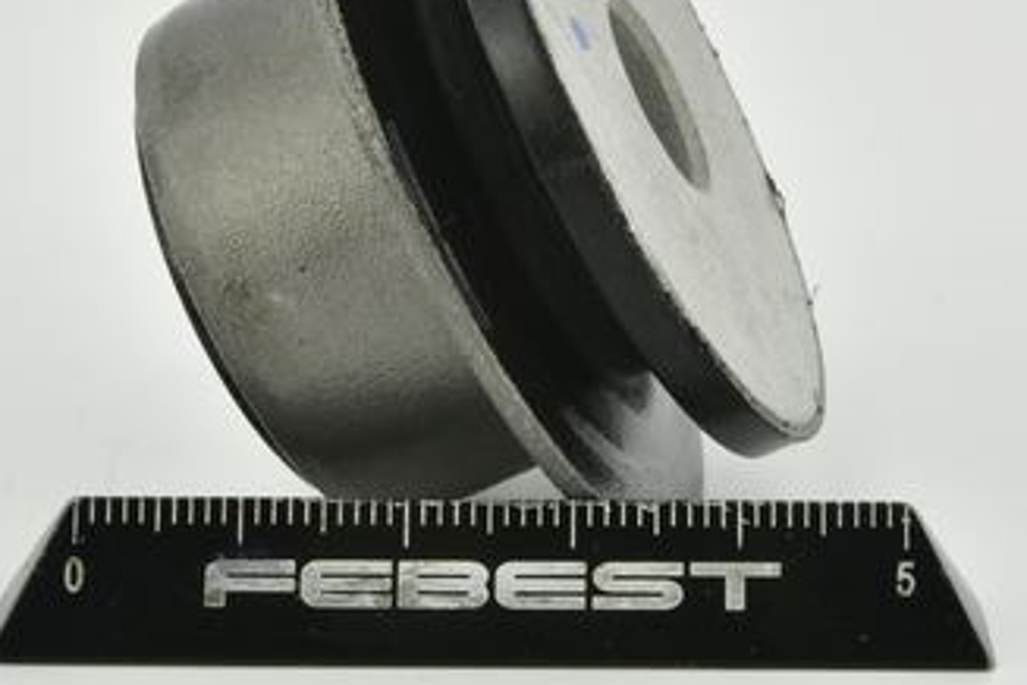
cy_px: 255
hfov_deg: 15.5
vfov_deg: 10.4
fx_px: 3765
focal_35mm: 132
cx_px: 499
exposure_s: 1/3
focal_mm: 60
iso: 64
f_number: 32
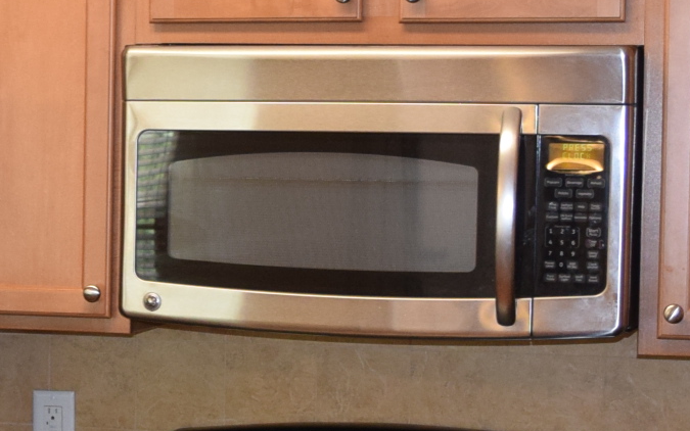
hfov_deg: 16.7
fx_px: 2294
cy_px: 354
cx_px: -25
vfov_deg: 10.7
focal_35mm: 122
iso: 800
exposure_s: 1/60
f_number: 3.5
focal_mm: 18
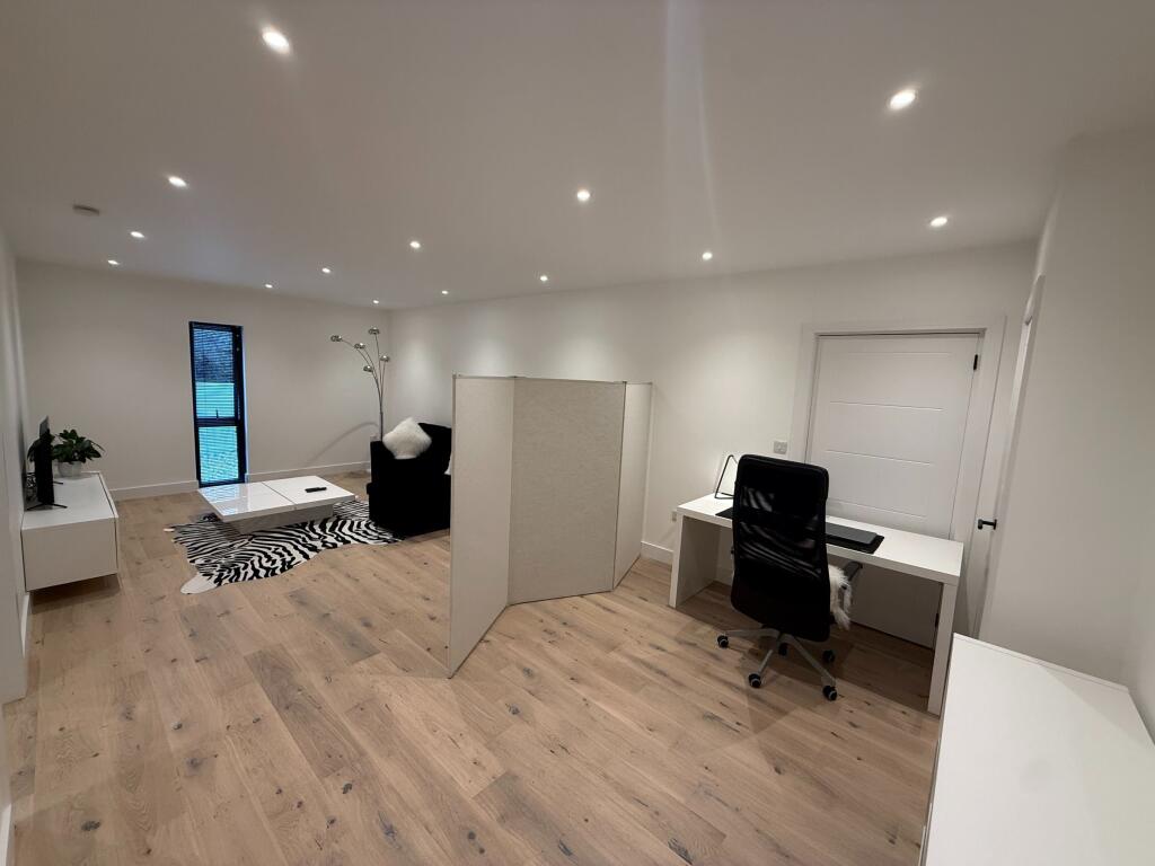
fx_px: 467
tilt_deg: -6.5
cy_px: 433
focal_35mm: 14
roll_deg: -3.1
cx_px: 578
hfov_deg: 102.1
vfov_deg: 85.7
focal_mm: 2.22
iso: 160
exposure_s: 1/100
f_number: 2.2
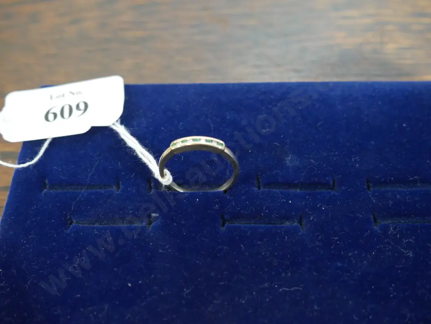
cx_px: 216
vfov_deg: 34.4
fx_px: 523
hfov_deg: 44.8
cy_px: 162
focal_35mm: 42
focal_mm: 21
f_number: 4.6
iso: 2500
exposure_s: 1/60
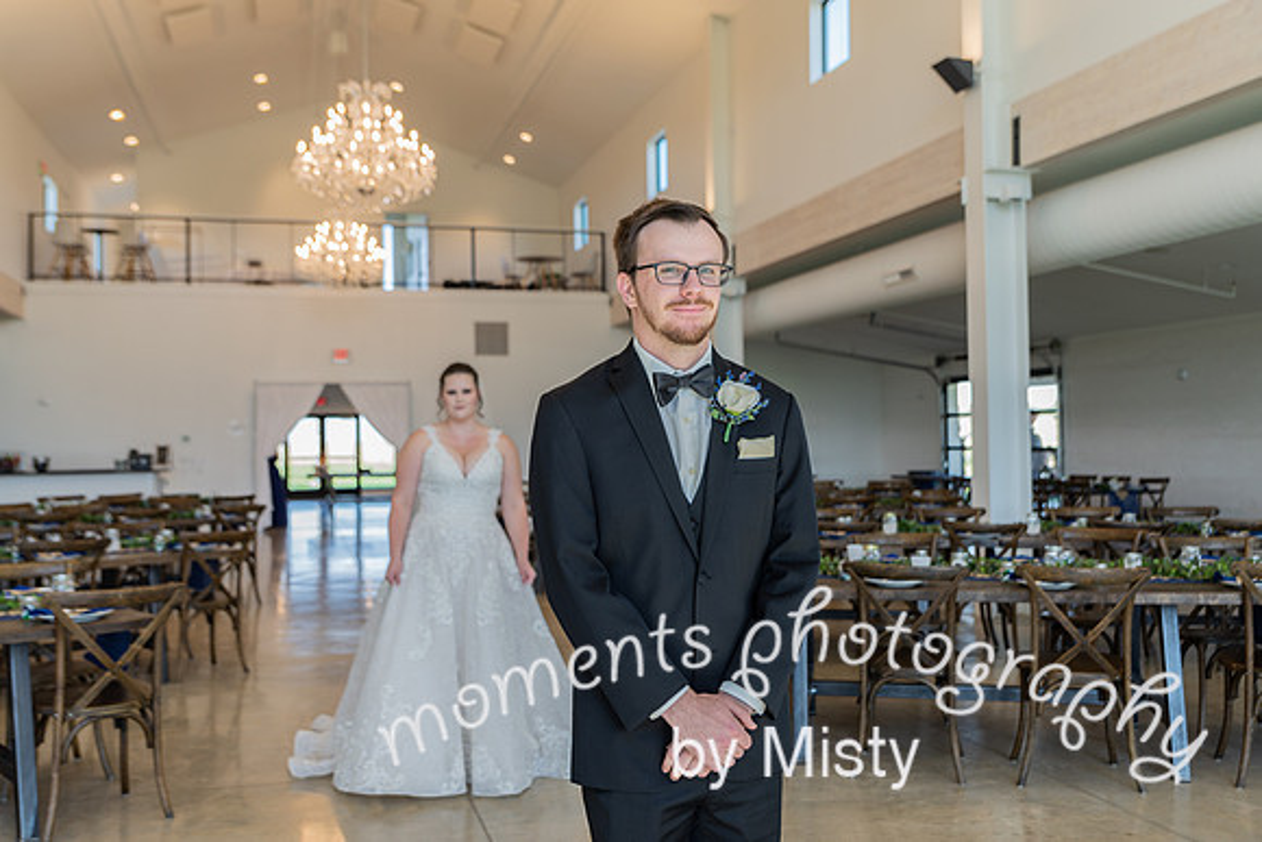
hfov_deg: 56.4
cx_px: 631
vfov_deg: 39.4
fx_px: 1178
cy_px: 421
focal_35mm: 34
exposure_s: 1/160
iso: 320
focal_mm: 32
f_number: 3.2
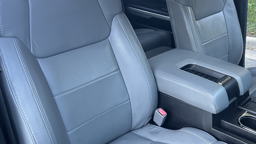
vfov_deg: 27.7
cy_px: 86
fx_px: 292
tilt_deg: -27.3
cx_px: 162
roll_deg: -0.2
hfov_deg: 46.9
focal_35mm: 43
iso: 125
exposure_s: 1/105
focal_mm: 5.7
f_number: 1.5
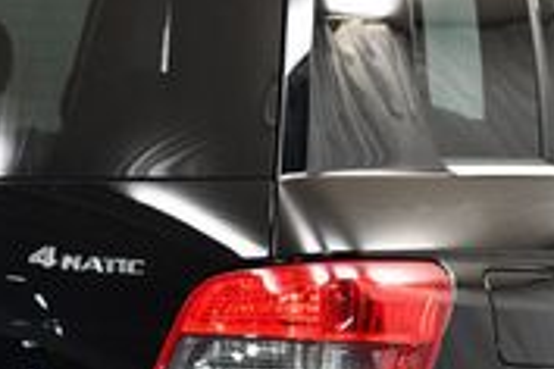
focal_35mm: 184
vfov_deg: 7.4
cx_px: 282
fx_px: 2831
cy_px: 356
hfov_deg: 11.2
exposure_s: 1/125
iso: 1800
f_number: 4.5
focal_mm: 34
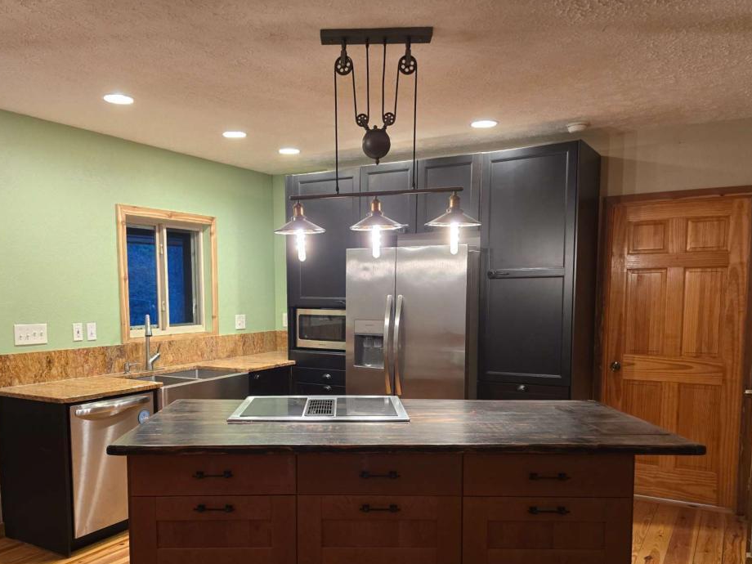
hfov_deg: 59.7
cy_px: 361
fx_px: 652
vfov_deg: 46.3
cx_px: 326
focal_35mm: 30
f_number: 1.7
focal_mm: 6.3
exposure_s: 1/60
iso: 640
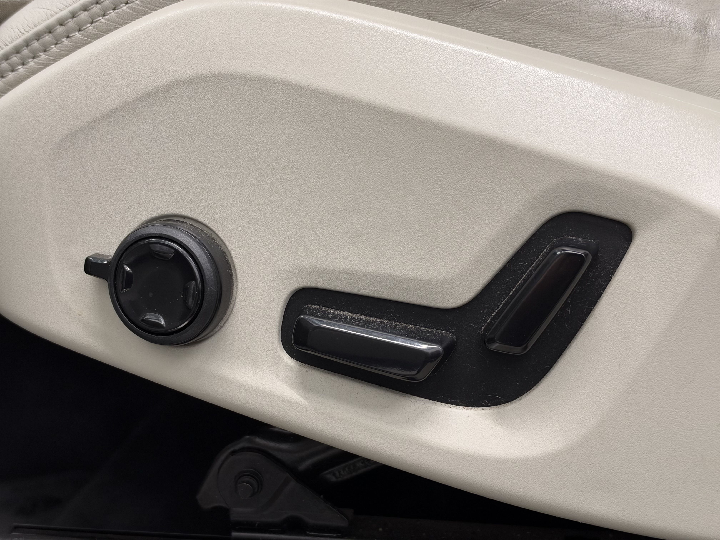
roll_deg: +1.5
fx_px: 998
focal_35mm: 48
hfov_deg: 39.7
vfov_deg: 30.3
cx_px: 360
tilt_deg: -10.6
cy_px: 270
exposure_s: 1/50
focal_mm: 6.93
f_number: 1.8
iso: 125
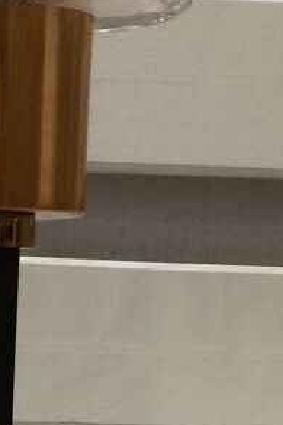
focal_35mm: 168
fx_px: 1983
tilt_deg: -17.1
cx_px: -81
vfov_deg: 10.9
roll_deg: -0.8
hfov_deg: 8.1
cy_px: 923
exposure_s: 1/33
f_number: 2.2
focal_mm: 4.15
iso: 100
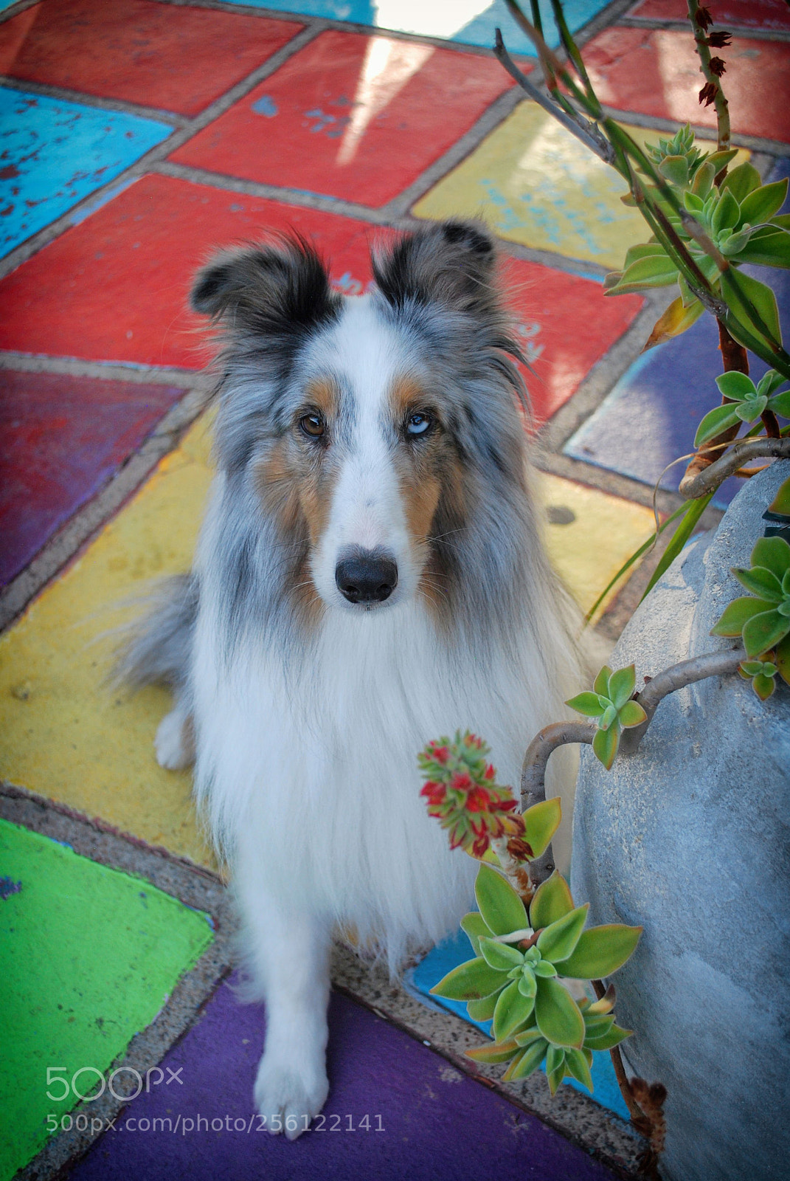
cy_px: 590
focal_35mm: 42
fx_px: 1379
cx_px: 395
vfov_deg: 46.3
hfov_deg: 32.0
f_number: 4.5
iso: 400
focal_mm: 28
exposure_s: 1/400
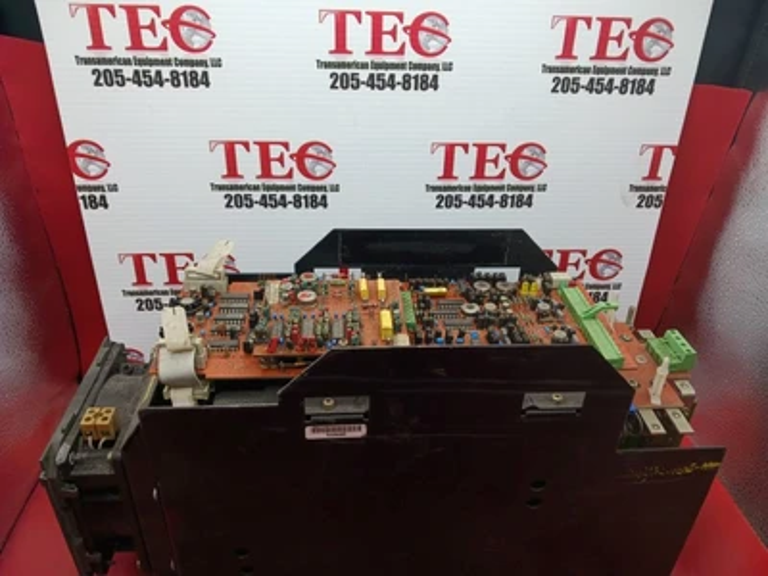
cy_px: 288
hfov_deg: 65.3
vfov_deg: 51.4
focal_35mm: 27
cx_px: 384
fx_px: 599
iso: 32
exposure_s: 1/100
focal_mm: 4
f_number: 1.8
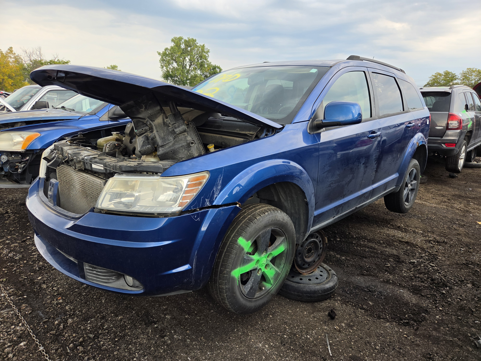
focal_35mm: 23
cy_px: 180
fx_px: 320
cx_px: 240
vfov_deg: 58.9
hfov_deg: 73.9
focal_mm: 5.4
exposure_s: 1/871
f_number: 1.8
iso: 80
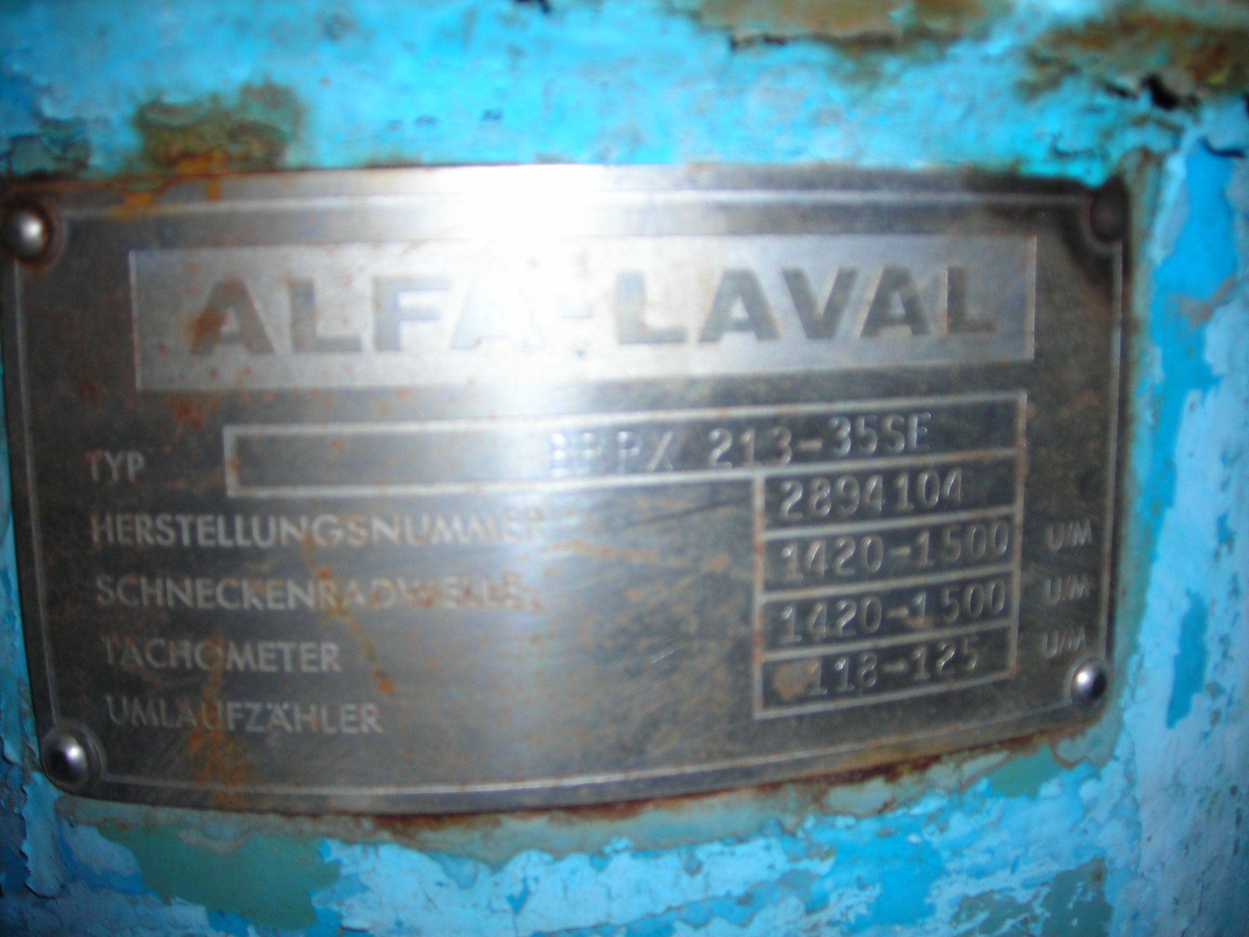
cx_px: 624
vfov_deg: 37.7
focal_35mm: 38
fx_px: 1371
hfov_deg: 49.0
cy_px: 468
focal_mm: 6.3
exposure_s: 1/60.1
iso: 50
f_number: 3.2
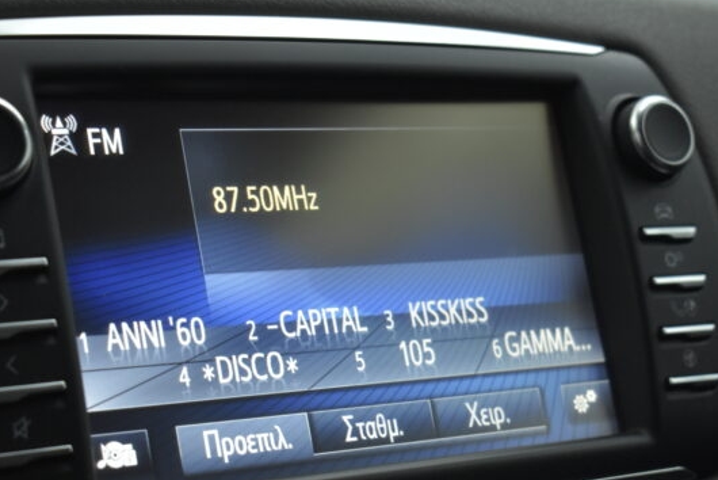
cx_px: 322
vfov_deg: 15.7
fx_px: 1736
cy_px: 319
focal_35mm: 87
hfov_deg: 23.4
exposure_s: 1/125
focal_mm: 40
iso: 1600
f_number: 5
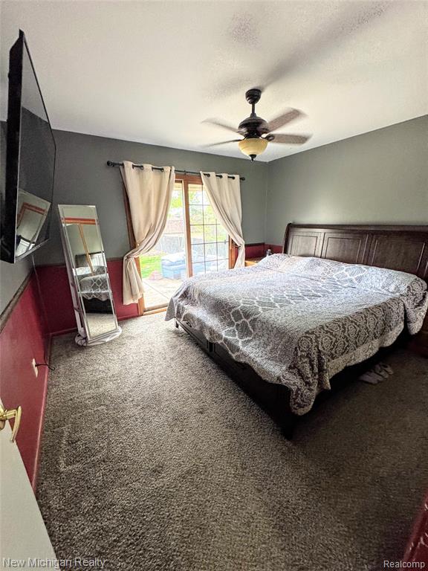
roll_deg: +2.2
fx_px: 231
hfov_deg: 85.7
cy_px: 286
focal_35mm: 14
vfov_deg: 102.1
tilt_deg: -17.3
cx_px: 214
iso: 200
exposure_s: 1/60
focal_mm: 2.22
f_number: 2.2
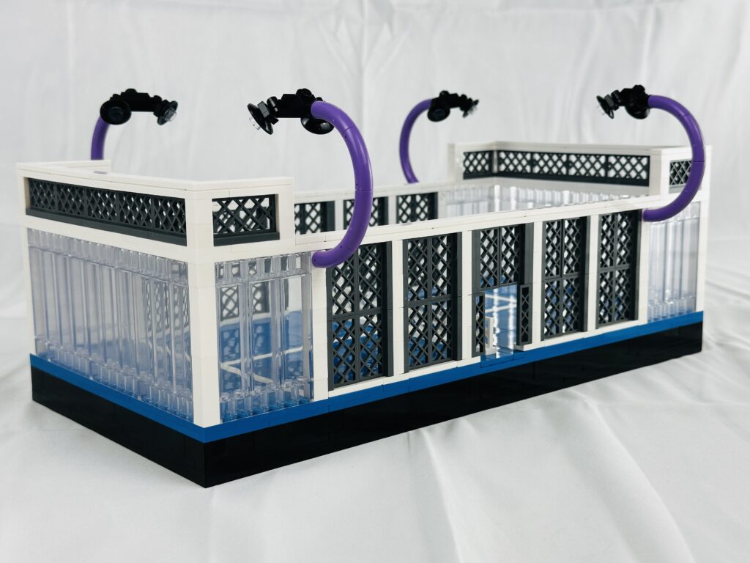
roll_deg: +0.6
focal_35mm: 48
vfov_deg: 30.3
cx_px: 375
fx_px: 1040
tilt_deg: -9.8
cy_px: 282
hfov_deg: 39.7
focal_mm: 6.86
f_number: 1.78
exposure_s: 1/153
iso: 50
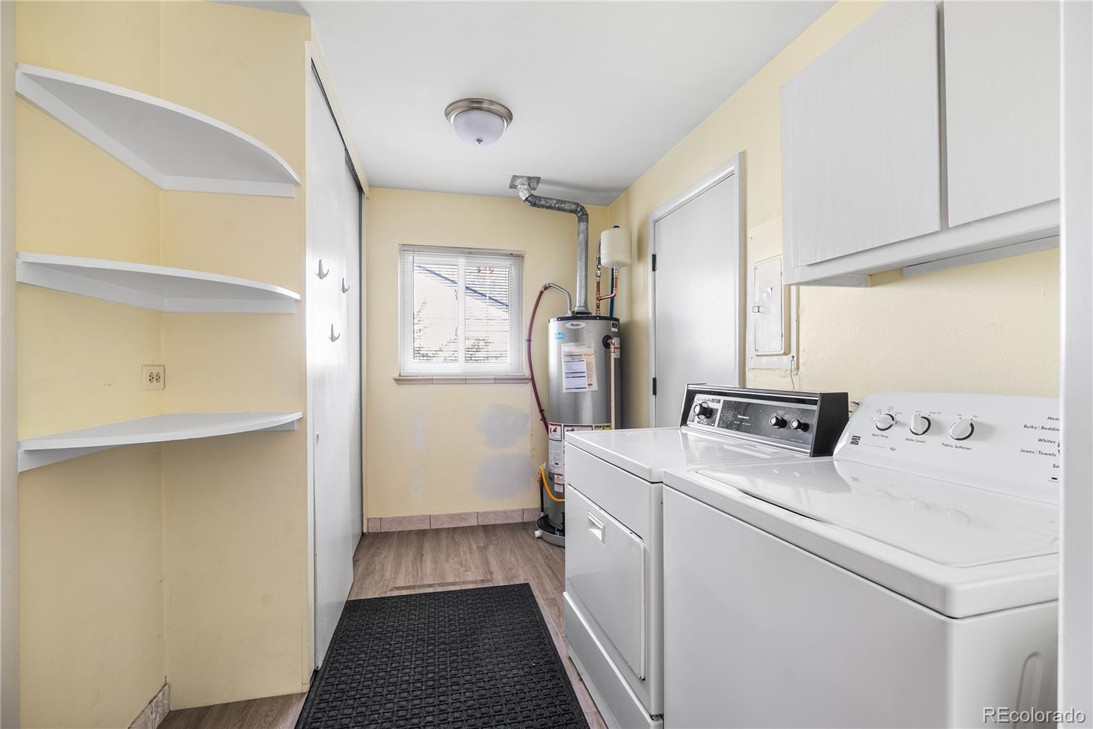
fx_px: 486
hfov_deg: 96.7
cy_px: 364
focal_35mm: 16
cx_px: 546
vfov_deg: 73.8
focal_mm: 16
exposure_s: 1/60
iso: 200
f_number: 8
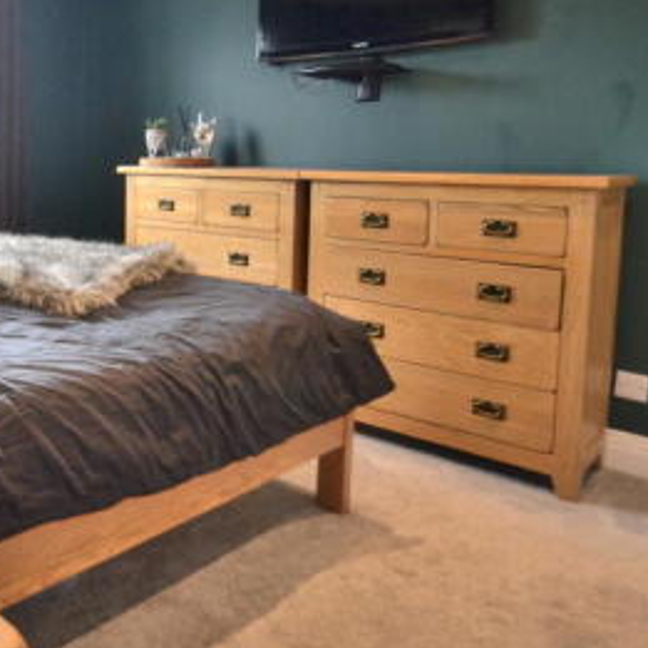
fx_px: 678
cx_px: 61
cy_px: 202
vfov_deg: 50.0
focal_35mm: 32
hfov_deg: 46.0
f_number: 3.5
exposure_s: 1/60
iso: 560
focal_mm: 10
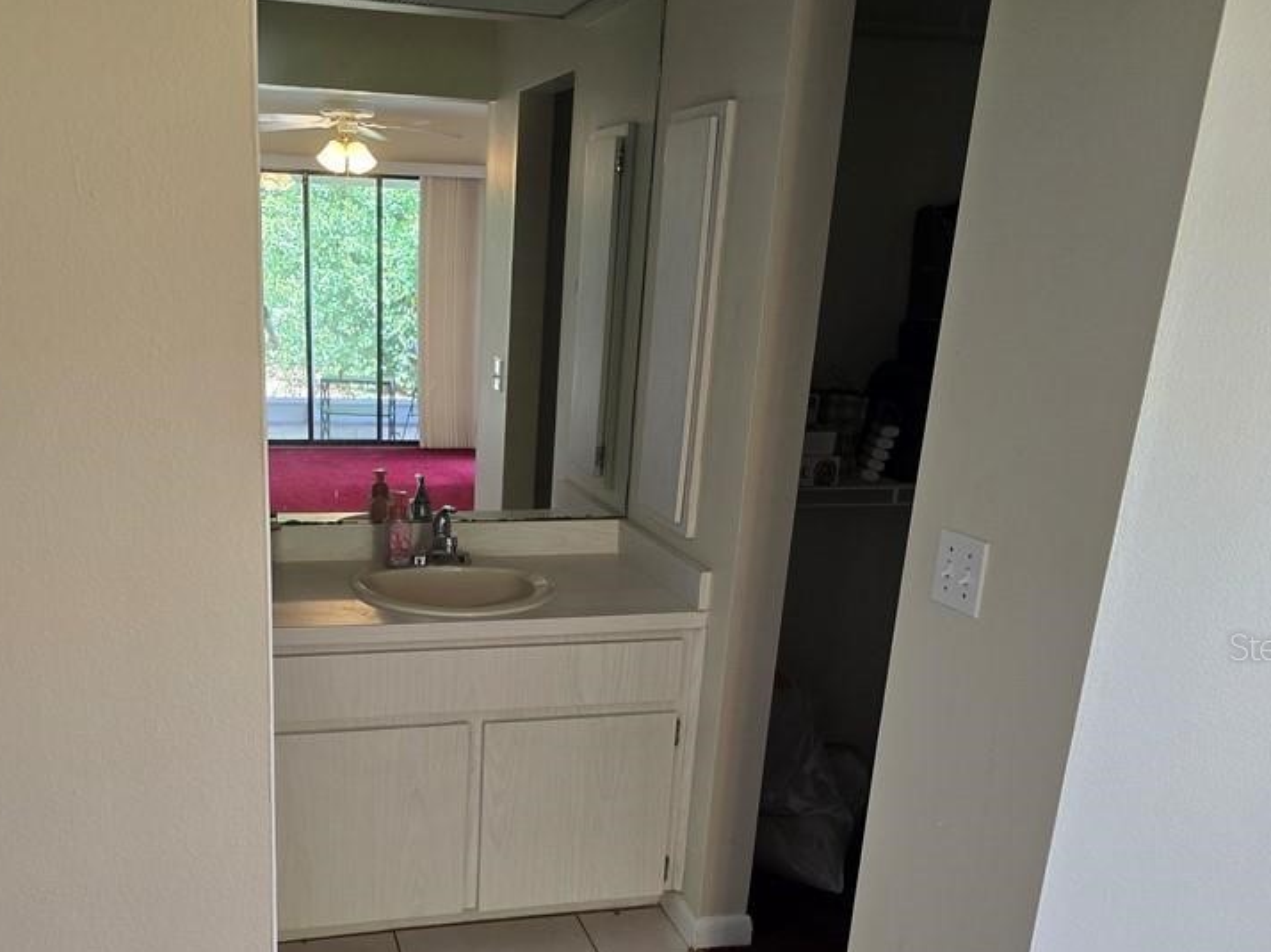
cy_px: 646
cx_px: 486
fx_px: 1211
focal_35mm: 33
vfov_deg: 42.3
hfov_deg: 54.8
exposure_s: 1/120
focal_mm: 6.3
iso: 160
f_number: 1.7
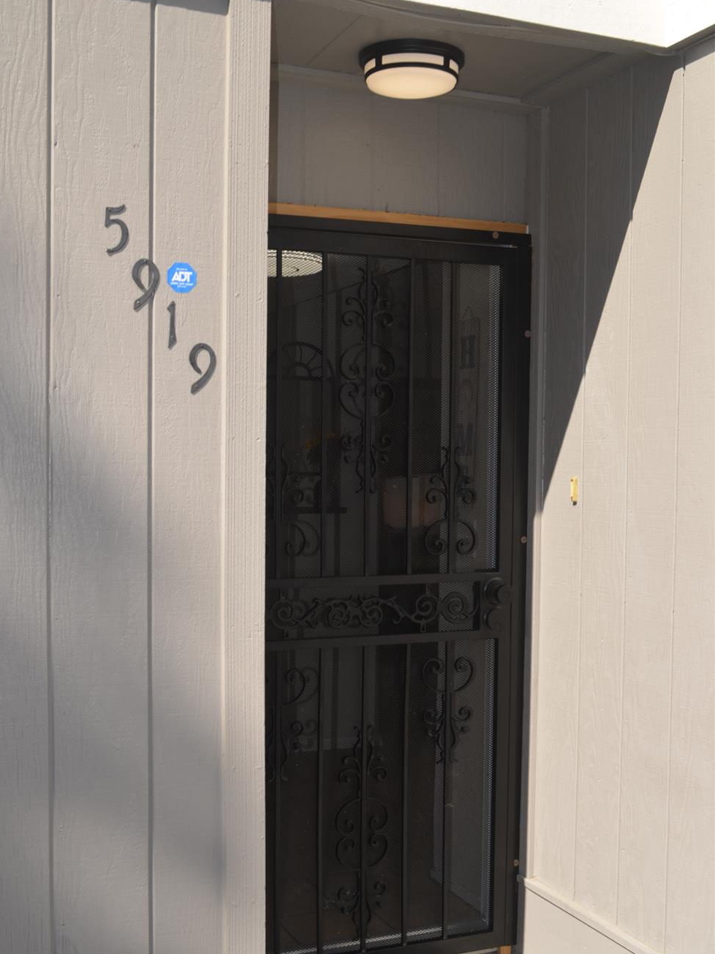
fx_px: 1184
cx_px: 353
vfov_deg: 43.7
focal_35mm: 43
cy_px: 542
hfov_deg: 33.6
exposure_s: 1/200
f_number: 7.1
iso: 100
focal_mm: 26
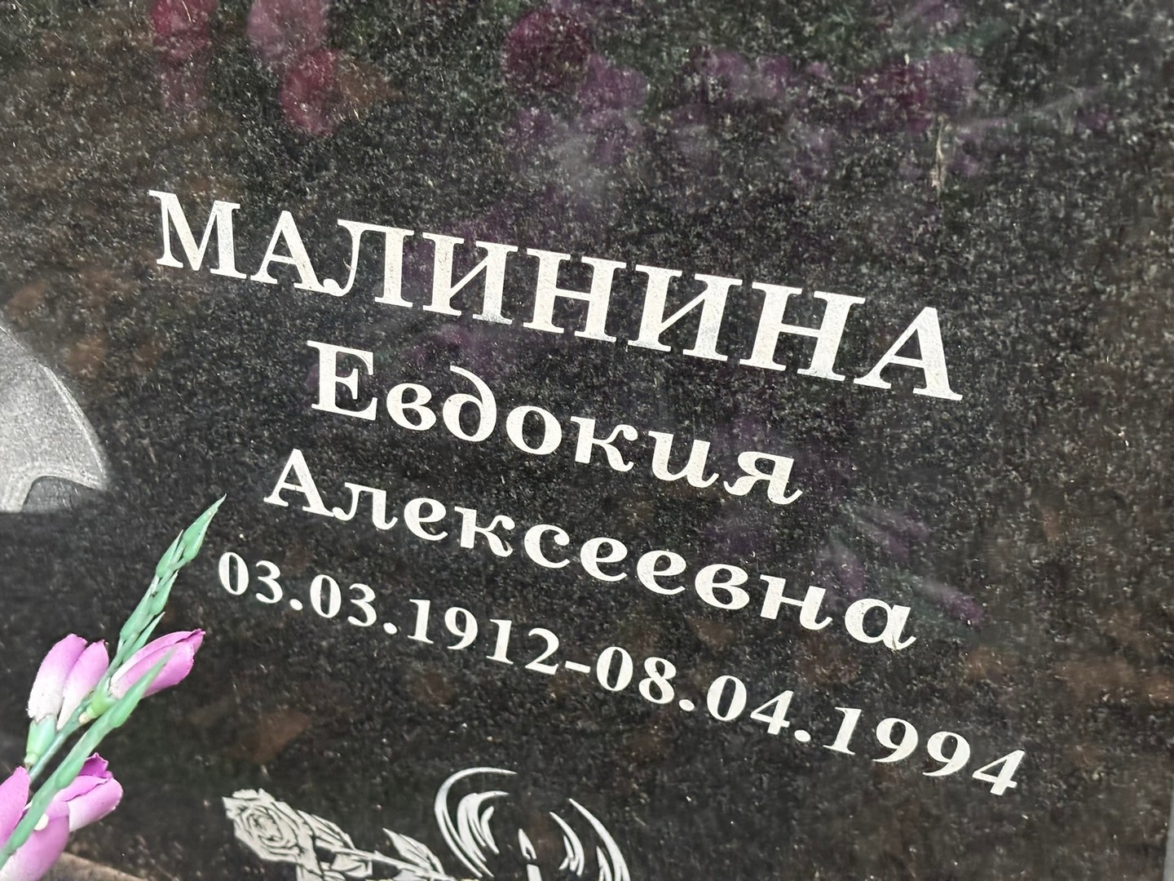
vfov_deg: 28.0
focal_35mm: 52
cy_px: 440
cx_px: 587
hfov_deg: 36.8
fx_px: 1764
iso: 320
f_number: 1.6
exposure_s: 1/30
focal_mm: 5.96
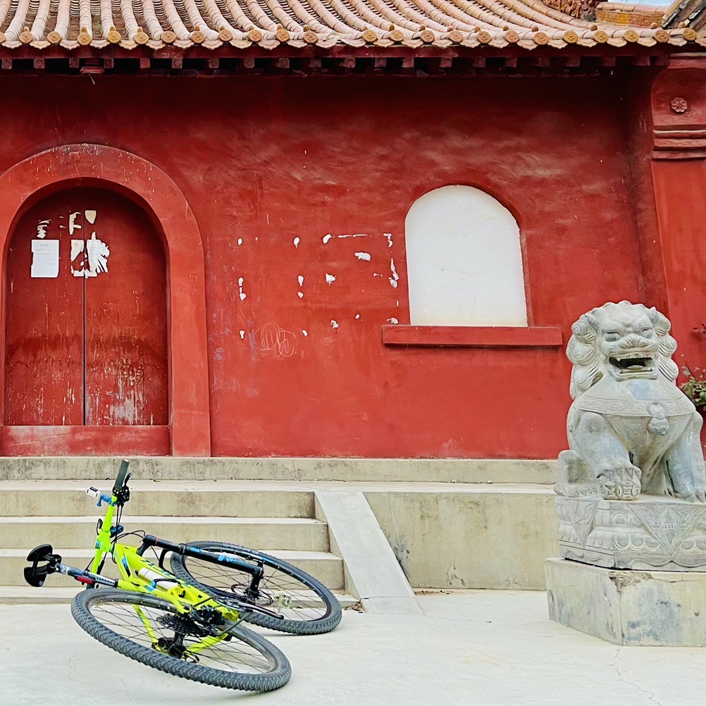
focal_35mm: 46
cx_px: 93
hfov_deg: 35.0
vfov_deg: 36.3
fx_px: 1061
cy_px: 224
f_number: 1.6
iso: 200
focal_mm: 5.1
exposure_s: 1/60
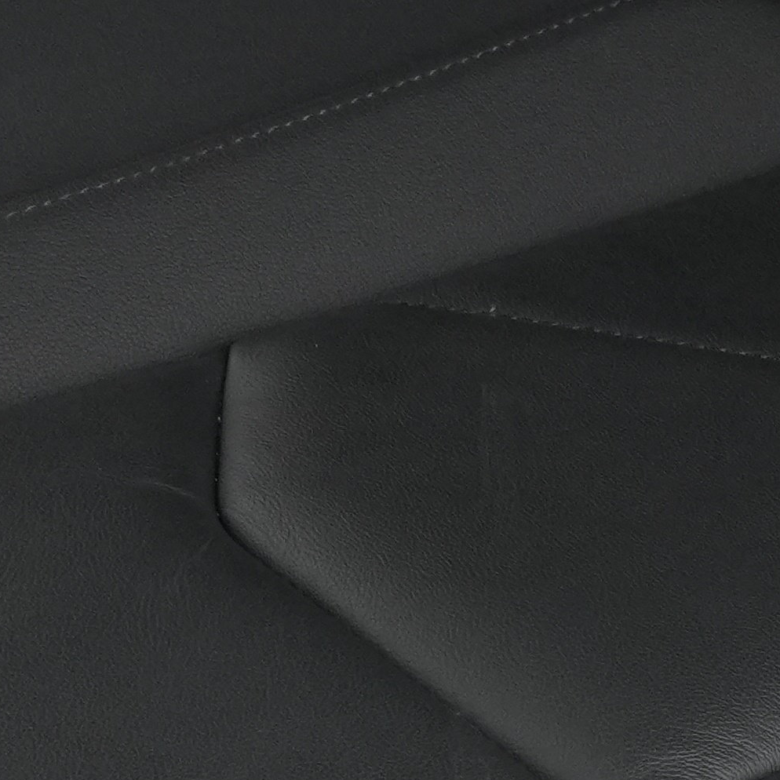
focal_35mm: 143
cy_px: 1067
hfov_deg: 11.9
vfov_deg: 11.8
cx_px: 956
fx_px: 3646
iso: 1000
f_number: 8
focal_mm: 18
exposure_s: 1/25
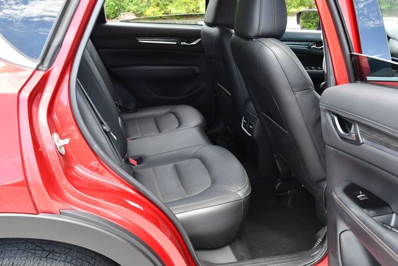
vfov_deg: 36.9
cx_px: 199
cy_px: 133
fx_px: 398
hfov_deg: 53.1
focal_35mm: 36
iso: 400
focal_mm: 18
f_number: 4.5
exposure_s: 1/250
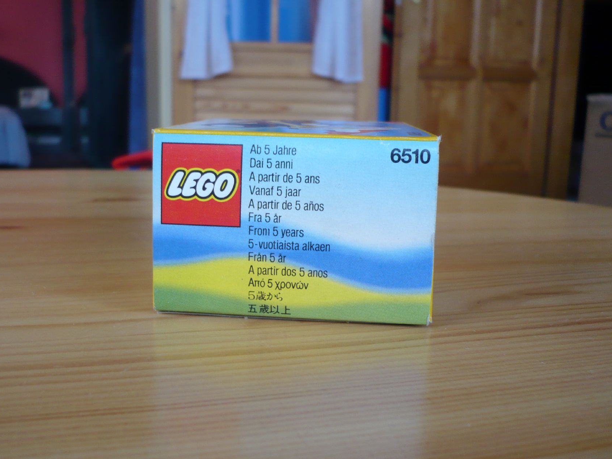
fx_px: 725
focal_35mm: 41
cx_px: 258
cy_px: 251
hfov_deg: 45.6
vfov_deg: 35.1
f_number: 2.8
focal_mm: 5.8
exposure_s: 1/30
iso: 100
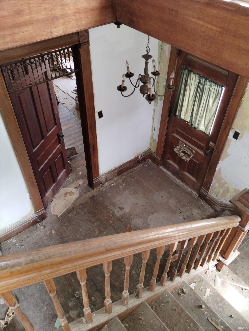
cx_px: 124
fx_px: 268
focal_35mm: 28
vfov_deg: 63.4
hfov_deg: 49.8
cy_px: 166
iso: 569
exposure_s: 1/30
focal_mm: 4.27
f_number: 1.8
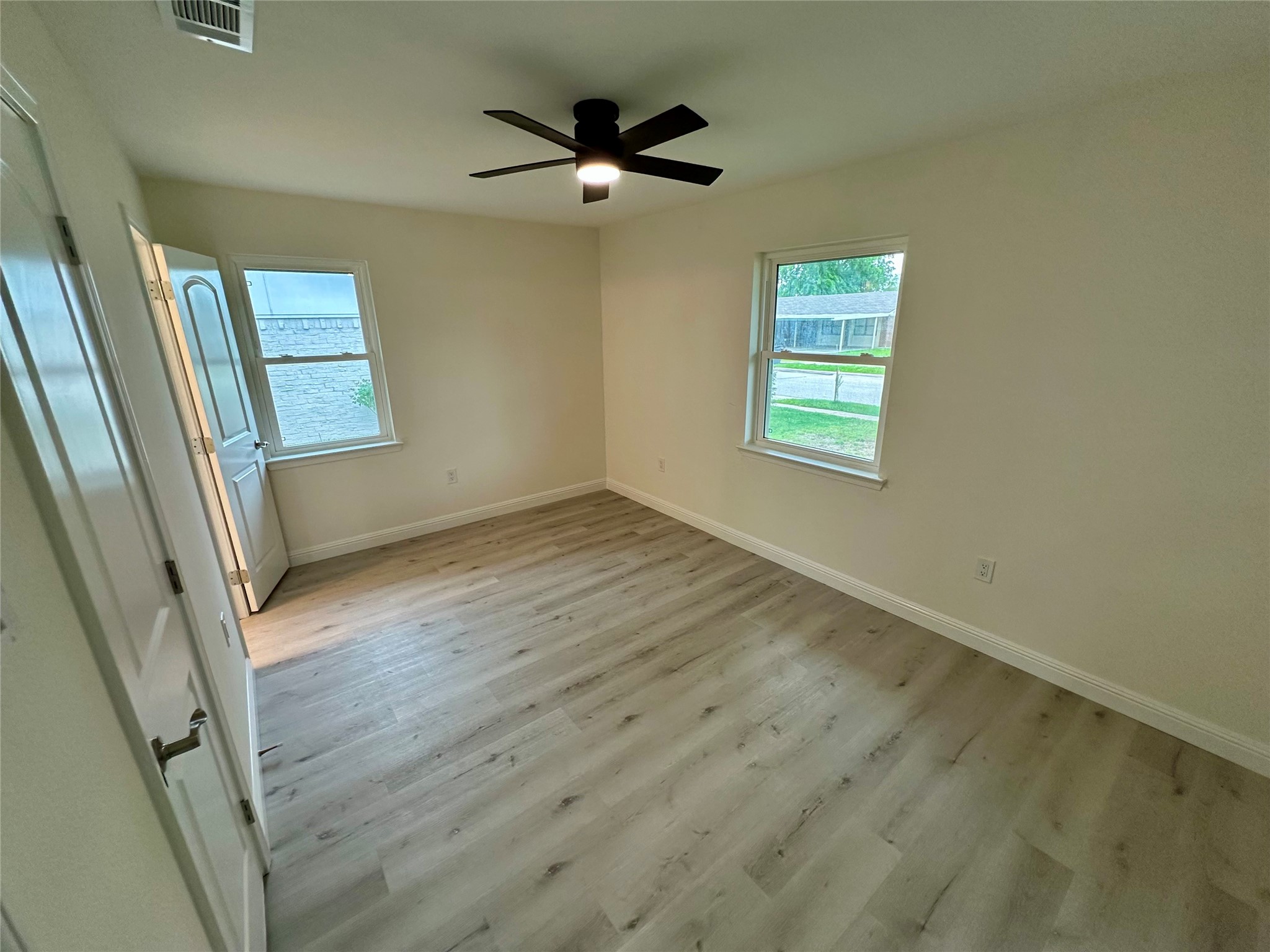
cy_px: 476
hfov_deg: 102.1
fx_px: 514
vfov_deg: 85.7
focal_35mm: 14
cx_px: 635
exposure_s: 1/120
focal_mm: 2.22
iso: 160
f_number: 2.2
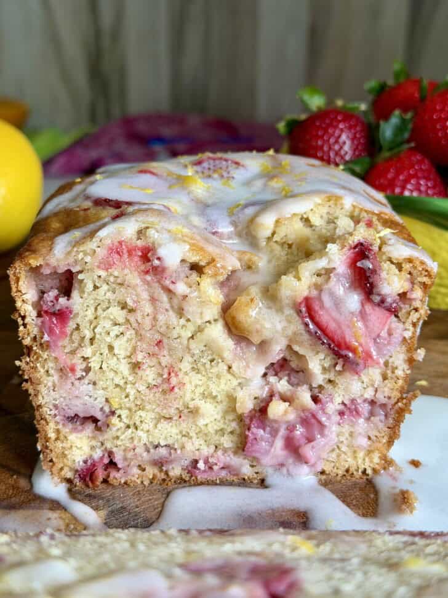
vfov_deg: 39.7
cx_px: 224
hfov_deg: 30.3
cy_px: 299
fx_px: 828
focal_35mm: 48
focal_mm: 6.8
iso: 100
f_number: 1.8
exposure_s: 1/60
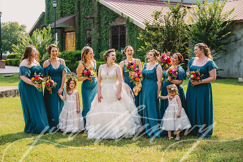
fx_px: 358
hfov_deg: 37.5
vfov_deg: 25.5
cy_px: 81
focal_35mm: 53
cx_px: 122
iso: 50
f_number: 2.8
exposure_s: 1/640
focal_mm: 53
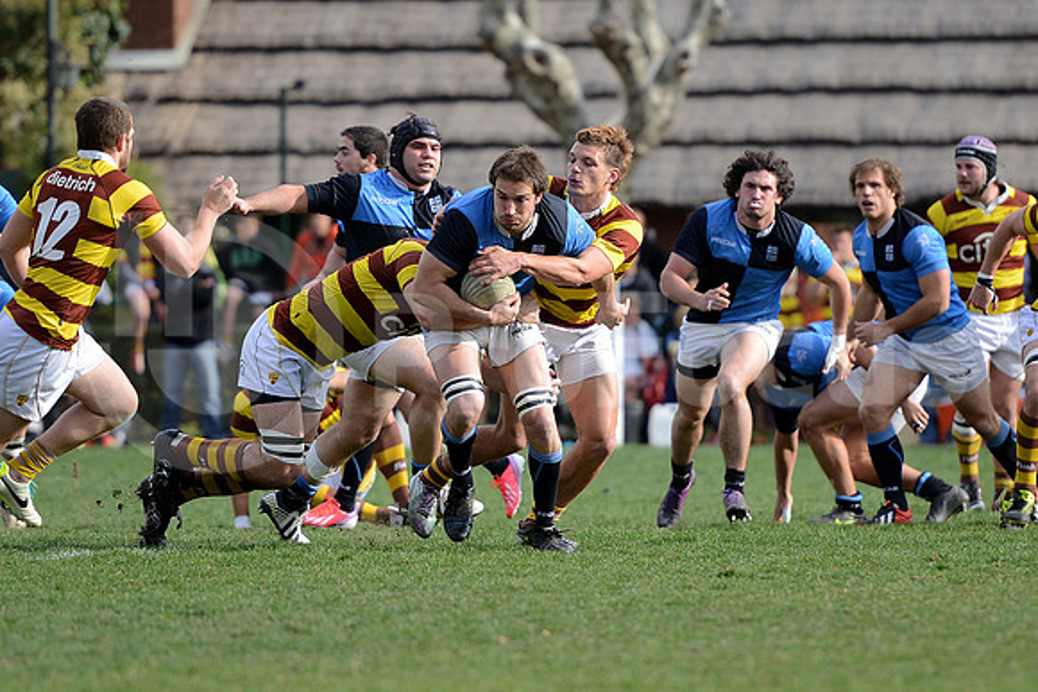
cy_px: 346
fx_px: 5624
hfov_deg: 10.5
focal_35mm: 195
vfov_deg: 7.0
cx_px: 519
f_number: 2.8
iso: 250
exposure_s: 1/800
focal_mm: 195
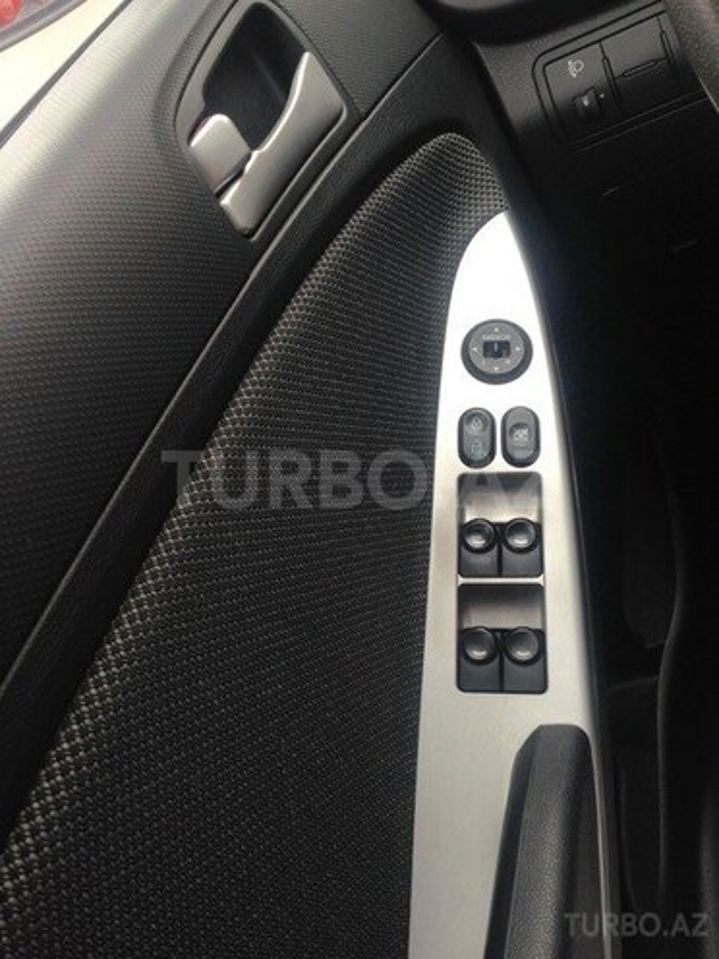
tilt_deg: -38.6
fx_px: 914
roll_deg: +40.0
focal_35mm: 33
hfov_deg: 42.9
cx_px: 360
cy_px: 480
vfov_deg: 55.4
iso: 50
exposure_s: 1/120
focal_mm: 4.12
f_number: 2.4
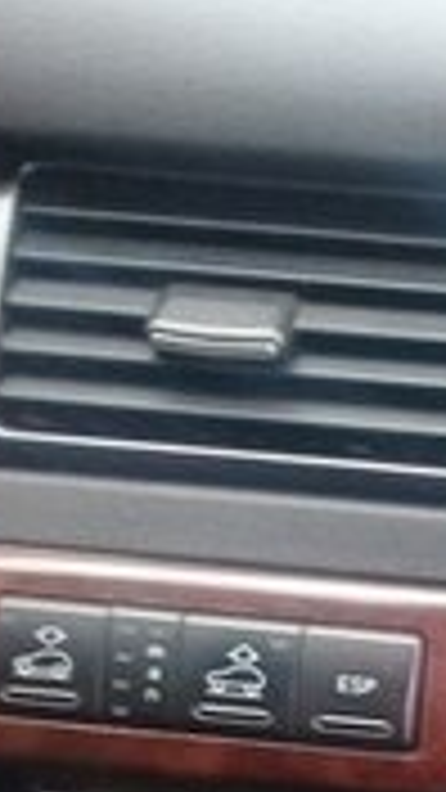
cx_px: 842
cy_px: 988
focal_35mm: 127
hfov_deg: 9.1
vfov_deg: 16.1
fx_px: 2670
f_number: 2.2
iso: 80
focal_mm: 3.3
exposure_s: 1/33
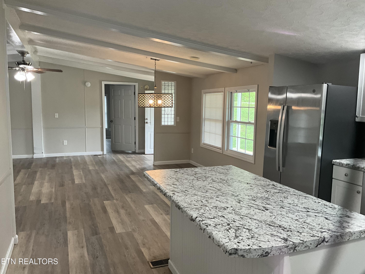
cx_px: 182
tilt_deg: -6.4
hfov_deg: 61.7
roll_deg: -1.1
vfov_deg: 48.2
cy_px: 137
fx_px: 306
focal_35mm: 29
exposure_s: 1/60
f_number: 1.8
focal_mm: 3
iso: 80
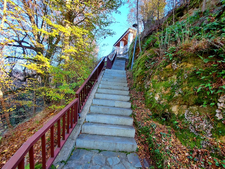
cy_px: 83
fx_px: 91
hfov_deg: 101.9
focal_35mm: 14
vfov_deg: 85.6
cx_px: 120
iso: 80
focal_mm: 1.74
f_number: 2.2
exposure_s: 1/100
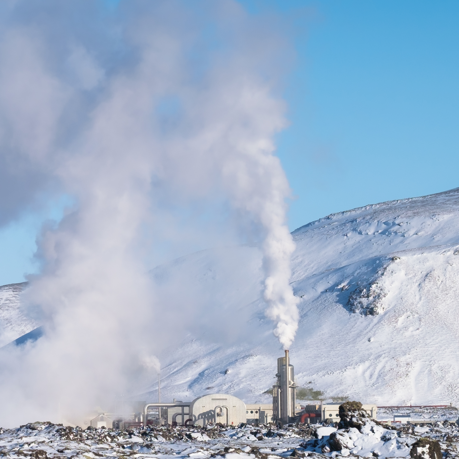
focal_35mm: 265
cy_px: 230
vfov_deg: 6.6
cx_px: -41
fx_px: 3975
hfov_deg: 6.6
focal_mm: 74.4
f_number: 4
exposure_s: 1/2700
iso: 160
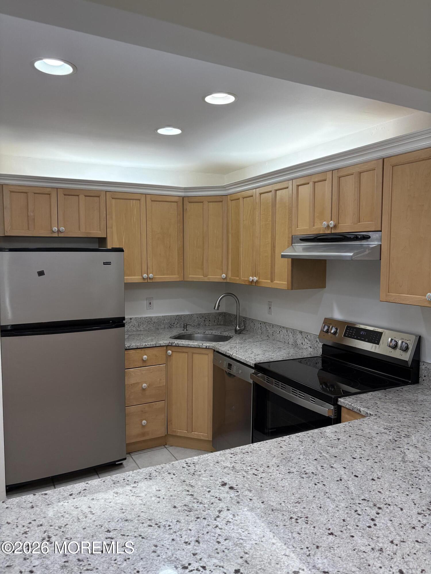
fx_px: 432
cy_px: 287
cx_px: 216
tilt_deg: -4.2
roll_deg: -0.4
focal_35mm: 26
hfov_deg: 53.1
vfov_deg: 67.3
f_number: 1.6
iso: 125
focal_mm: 5.96
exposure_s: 1/210
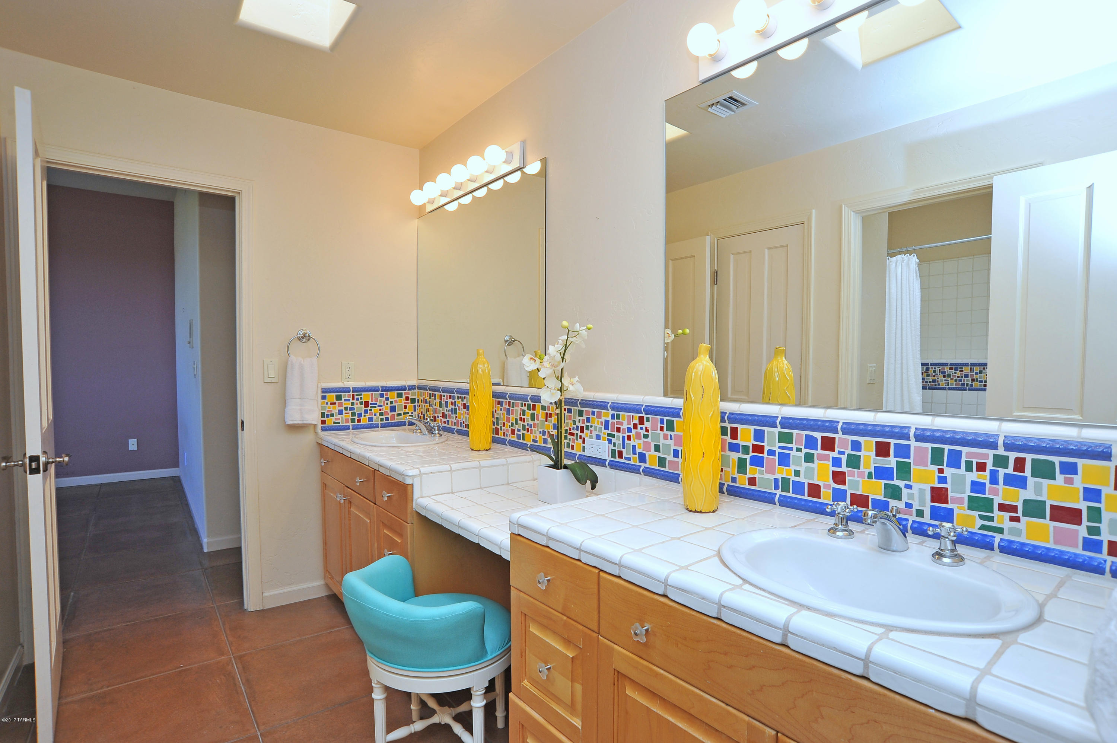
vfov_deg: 67.3
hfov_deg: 90.0
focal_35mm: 18
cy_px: 372
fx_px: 558
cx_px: 558
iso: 640
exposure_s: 1/50
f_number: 9
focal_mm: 18
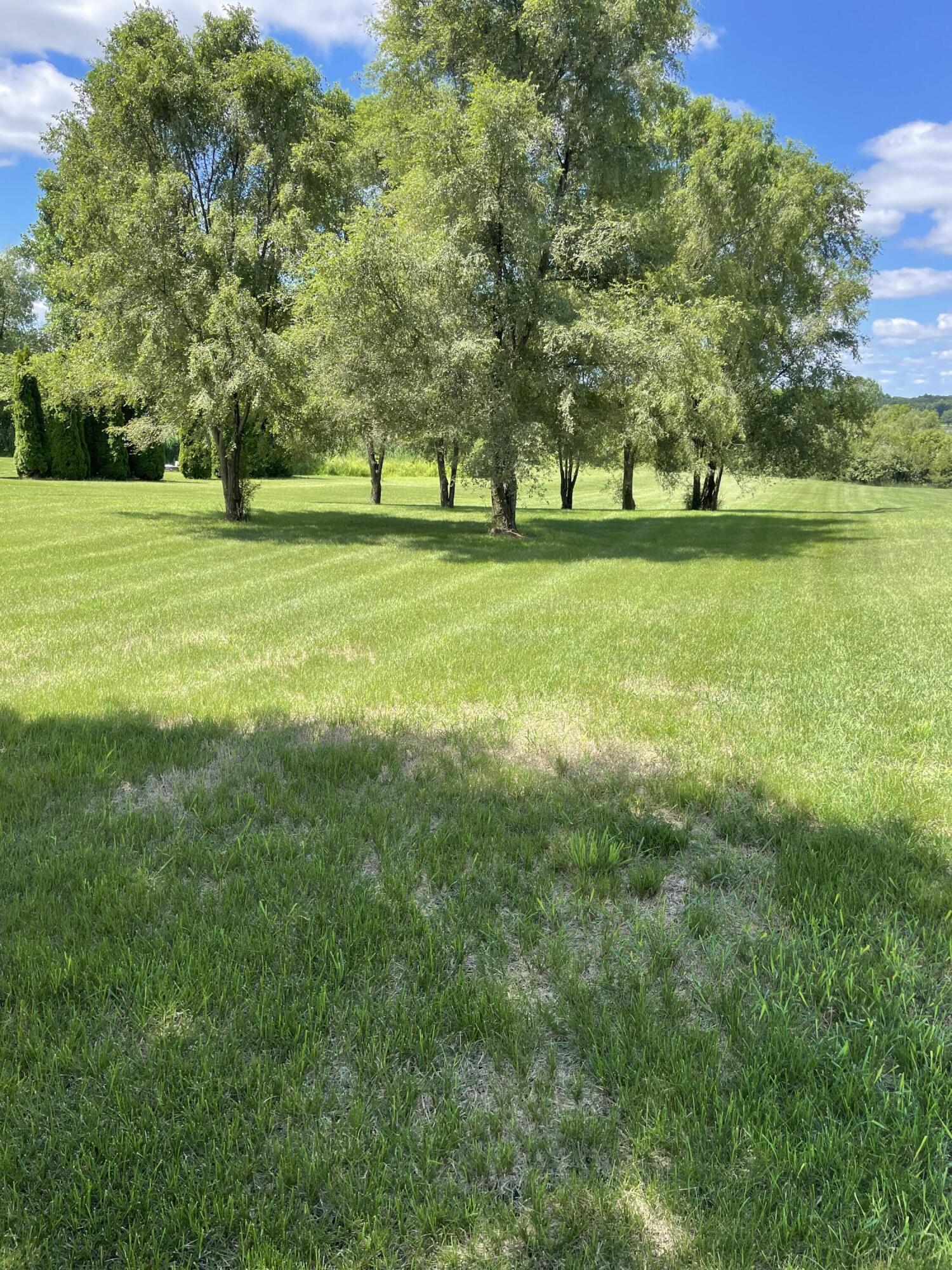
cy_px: 635
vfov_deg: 67.3
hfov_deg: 53.1
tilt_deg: -14.9
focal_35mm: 26
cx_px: 476
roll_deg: -1.3
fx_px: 953
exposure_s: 1/1052
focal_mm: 4.2
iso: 32
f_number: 1.6
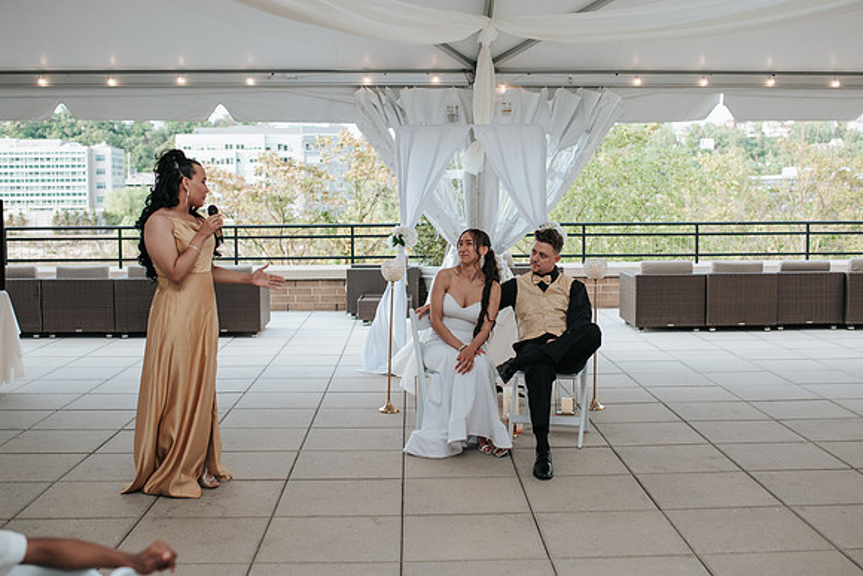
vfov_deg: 31.3
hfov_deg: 45.5
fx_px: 1028
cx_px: 448
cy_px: 278
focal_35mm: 43
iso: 100
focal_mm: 35
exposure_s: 1/160
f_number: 2.8
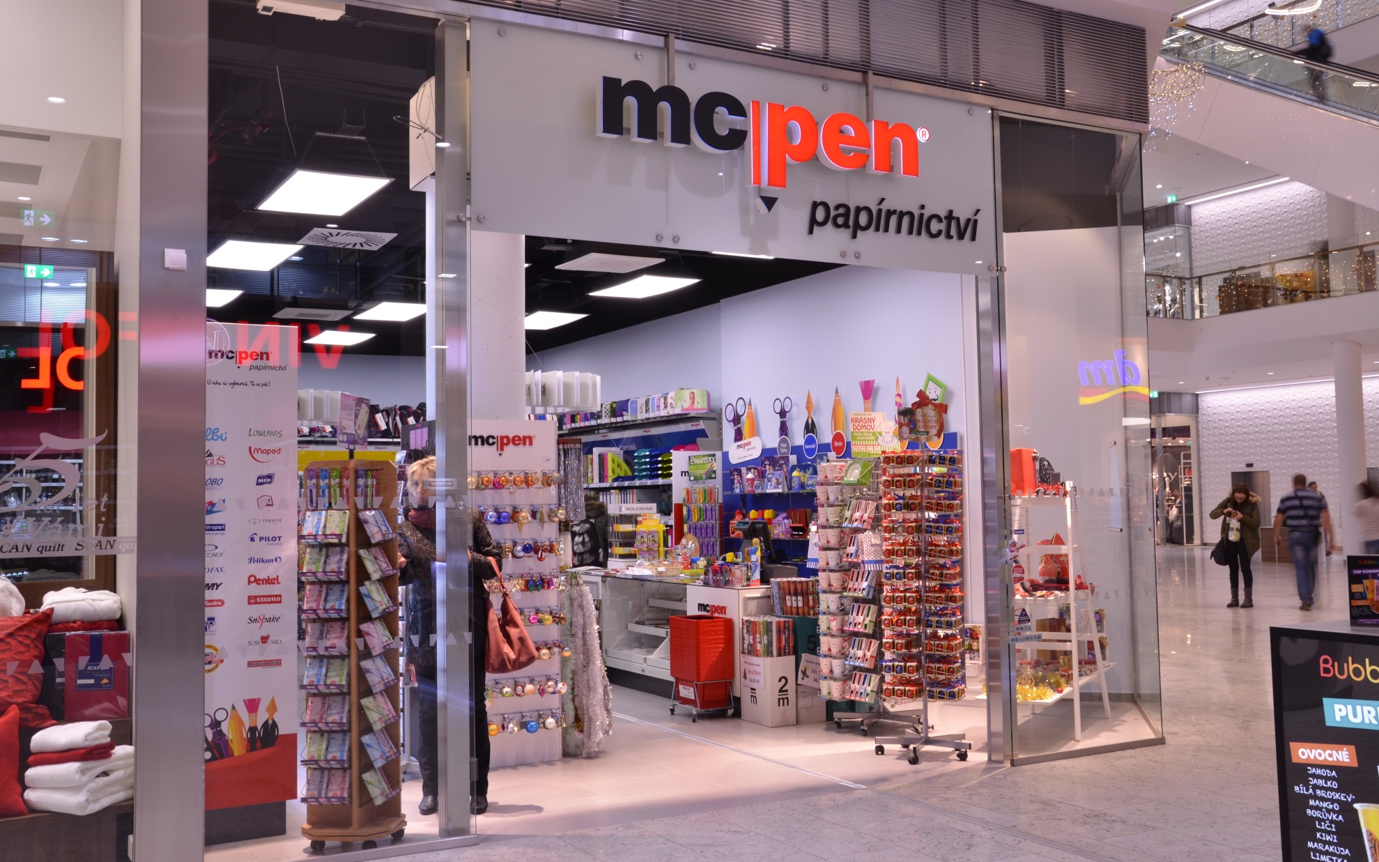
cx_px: 688
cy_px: 403
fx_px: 1391
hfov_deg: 52.7
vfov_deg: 34.4
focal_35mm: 37
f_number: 13
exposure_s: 1/2.5
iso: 100
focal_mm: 24
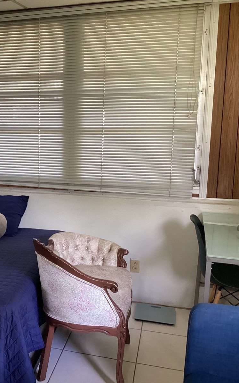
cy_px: 192
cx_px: -7
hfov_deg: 27.3
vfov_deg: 45.3
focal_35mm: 44
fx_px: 458
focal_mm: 3.3
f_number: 2.4
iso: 200
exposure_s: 1/50
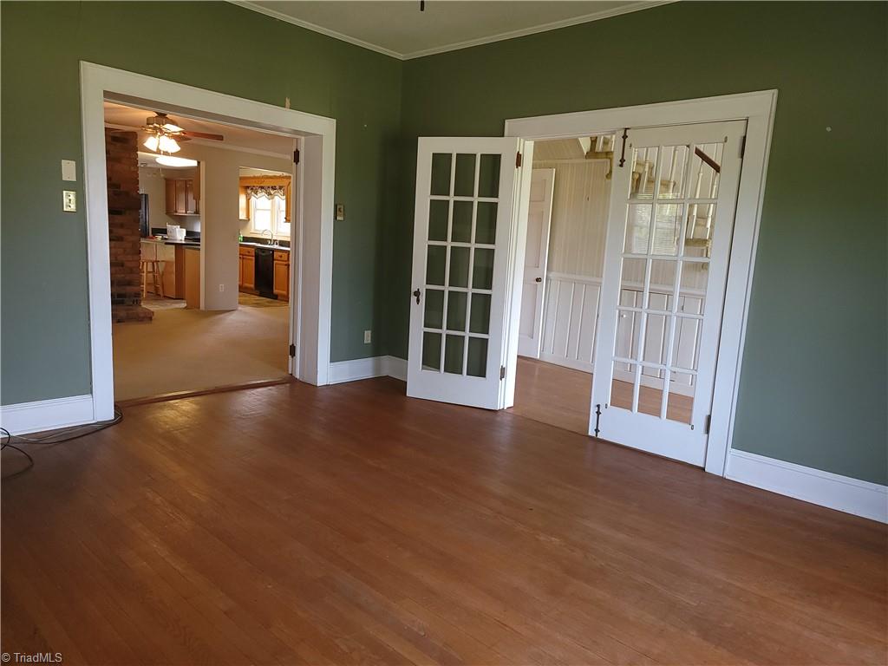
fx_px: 616
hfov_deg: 71.6
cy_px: 333
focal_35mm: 24
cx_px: 444
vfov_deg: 56.8
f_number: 1.8
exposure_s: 1/60
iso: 200
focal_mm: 6.7
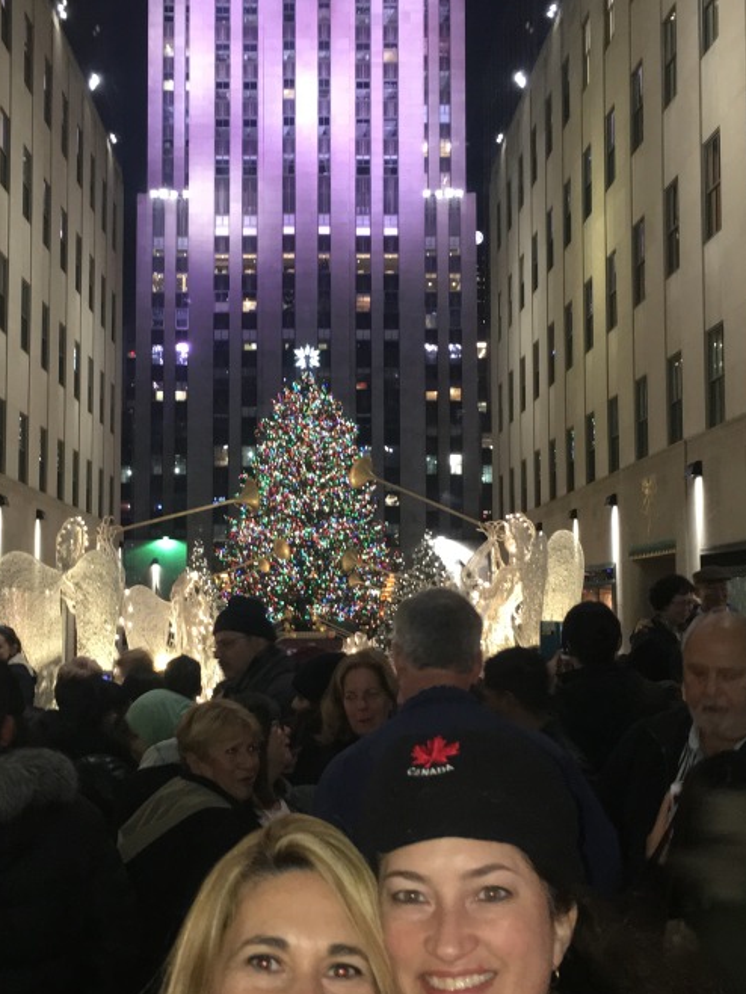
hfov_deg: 30.8
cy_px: 503
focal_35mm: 47
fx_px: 1350
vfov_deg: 40.4
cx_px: 297
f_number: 2.2
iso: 160
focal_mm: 4.15
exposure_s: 1/16
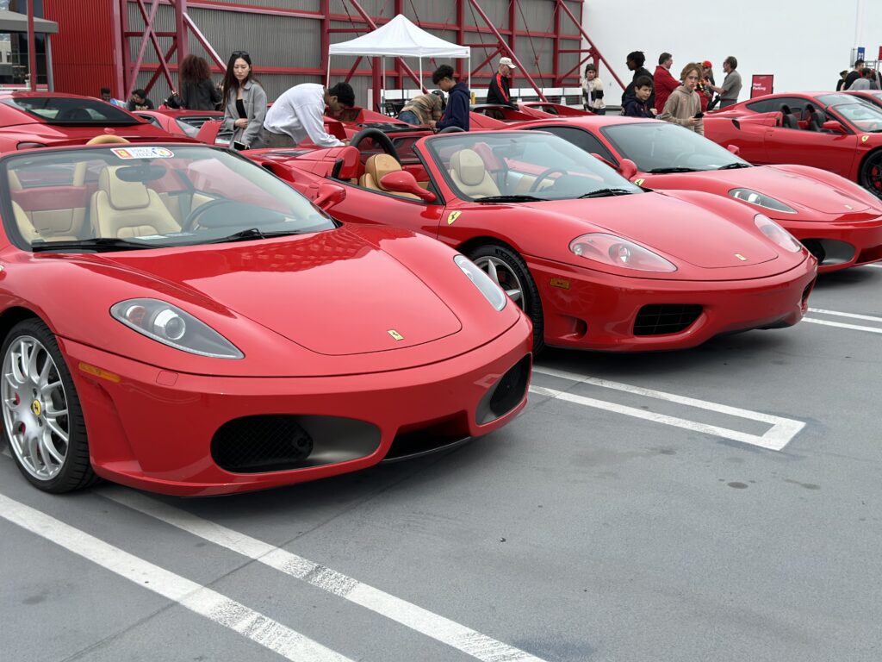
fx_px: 1223
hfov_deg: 39.7
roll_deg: -0.3
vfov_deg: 30.3
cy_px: 331
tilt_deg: -11.4
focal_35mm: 48
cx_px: 441
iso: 100
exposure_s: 1/3367
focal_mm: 6.86
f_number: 1.78
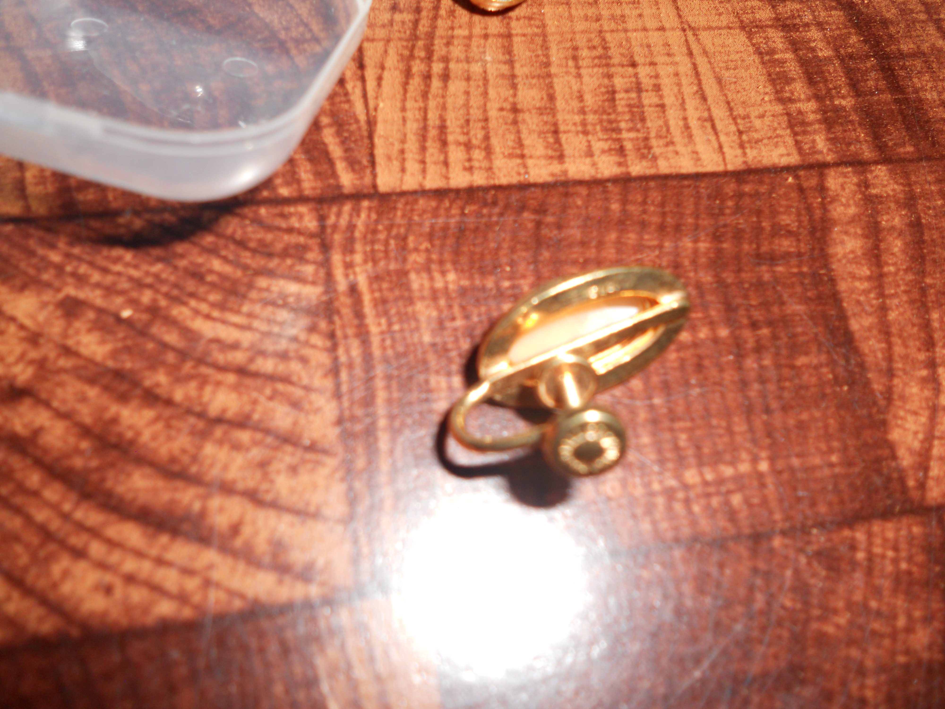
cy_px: 354
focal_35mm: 32
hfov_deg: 56.8
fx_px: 874
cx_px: 472
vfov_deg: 44.2
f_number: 8.8
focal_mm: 5.8
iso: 80
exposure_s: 1/25
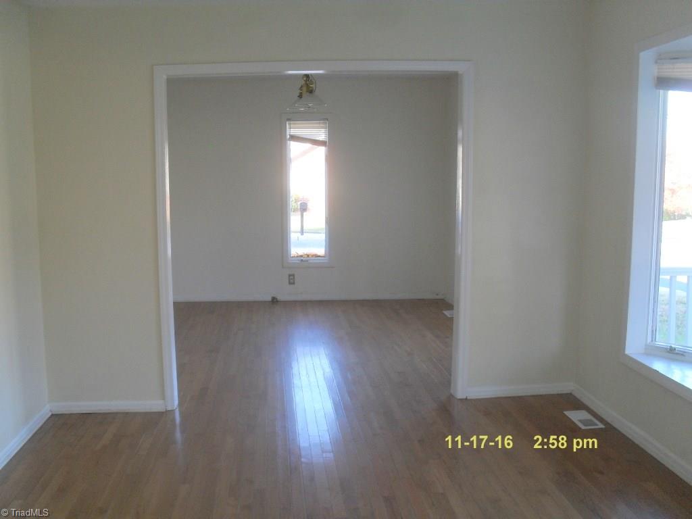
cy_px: 260
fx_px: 700
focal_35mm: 35
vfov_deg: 40.7
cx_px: 346
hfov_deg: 52.6
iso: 100
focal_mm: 6.3
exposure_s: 1/45
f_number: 3.2
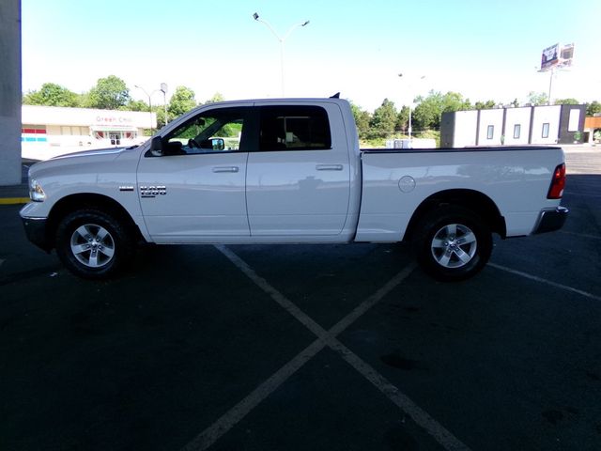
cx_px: 300
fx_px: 417
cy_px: 226
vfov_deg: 56.8
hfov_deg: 71.6
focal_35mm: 24
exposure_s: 1/60
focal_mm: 4.3
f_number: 11.07
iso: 192
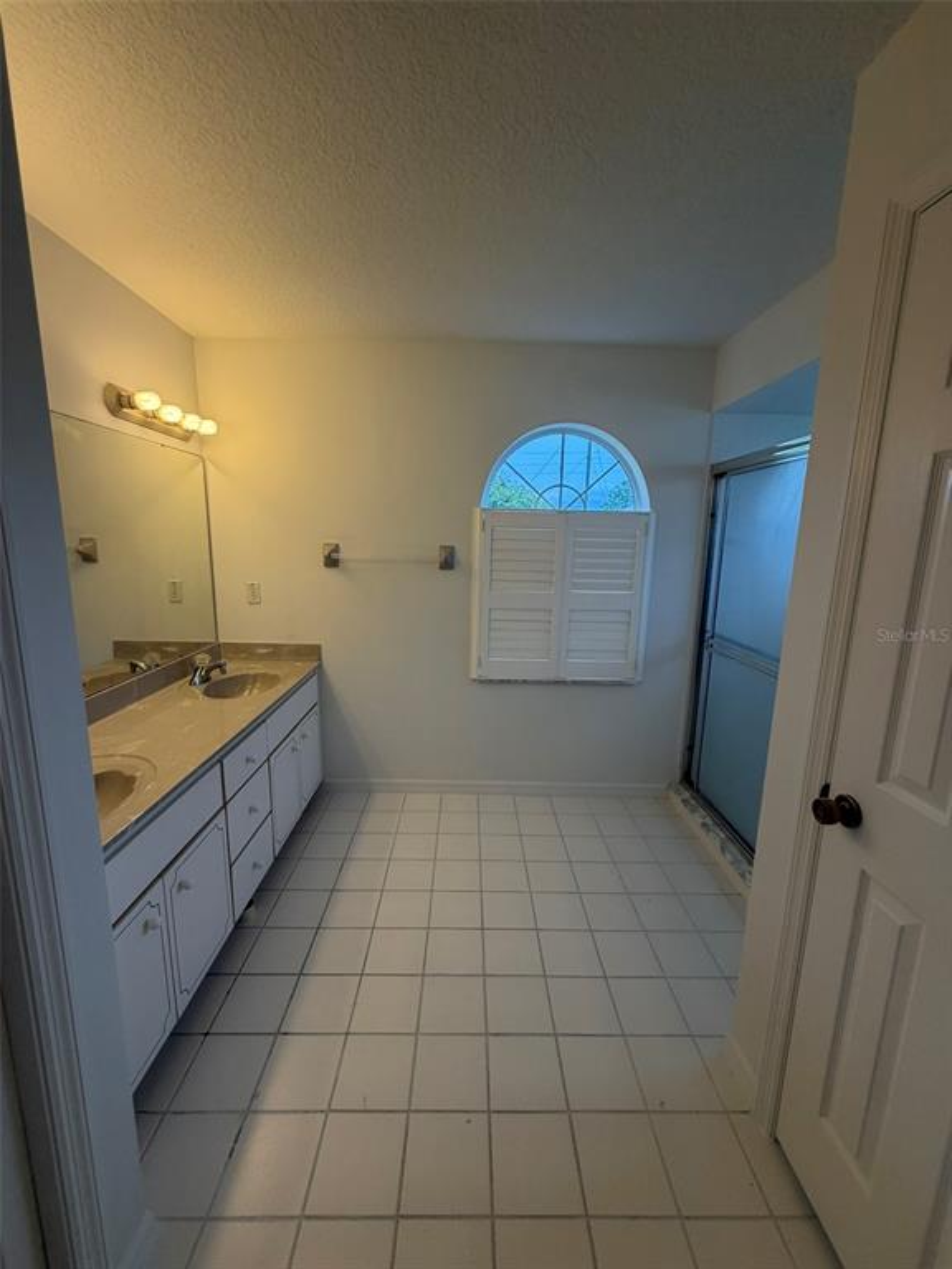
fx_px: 513
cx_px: 476
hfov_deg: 85.7
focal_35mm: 14
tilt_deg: -11.6
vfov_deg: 102.1
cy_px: 634
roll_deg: -0.8
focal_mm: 2.22
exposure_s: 1/120
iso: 160
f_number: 2.2
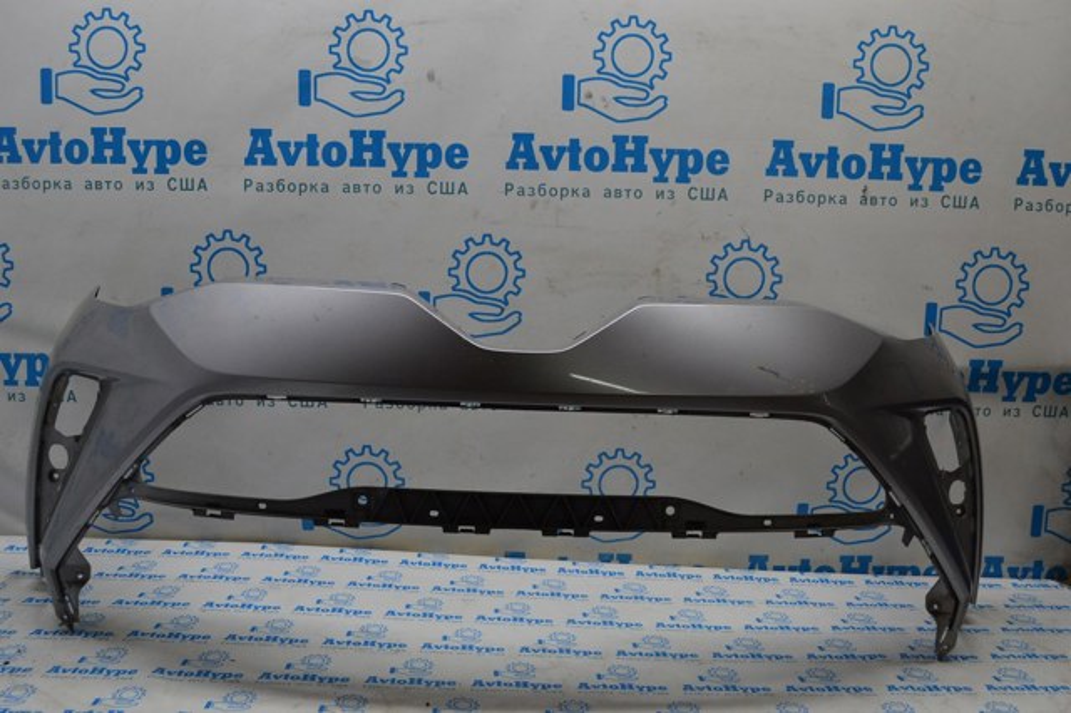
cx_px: 536
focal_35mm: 33
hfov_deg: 57.2
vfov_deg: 39.9
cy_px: 356
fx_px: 981
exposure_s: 1/125
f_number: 5.6
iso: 400
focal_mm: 22
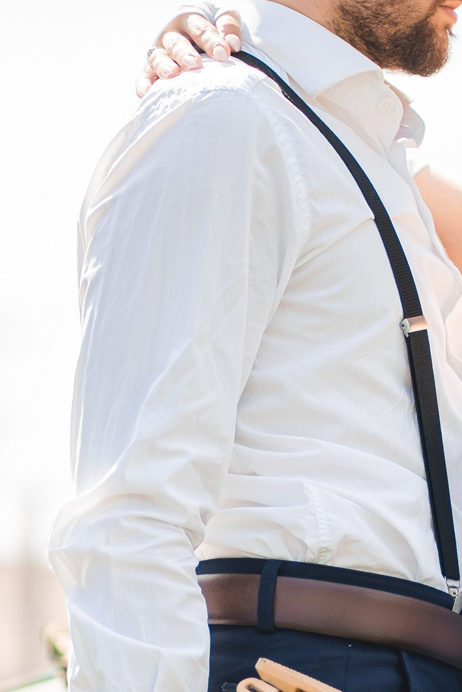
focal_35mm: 307
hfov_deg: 4.5
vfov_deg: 6.7
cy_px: 874
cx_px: 361
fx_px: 5907
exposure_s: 1/1600
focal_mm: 85
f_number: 1.8
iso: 160
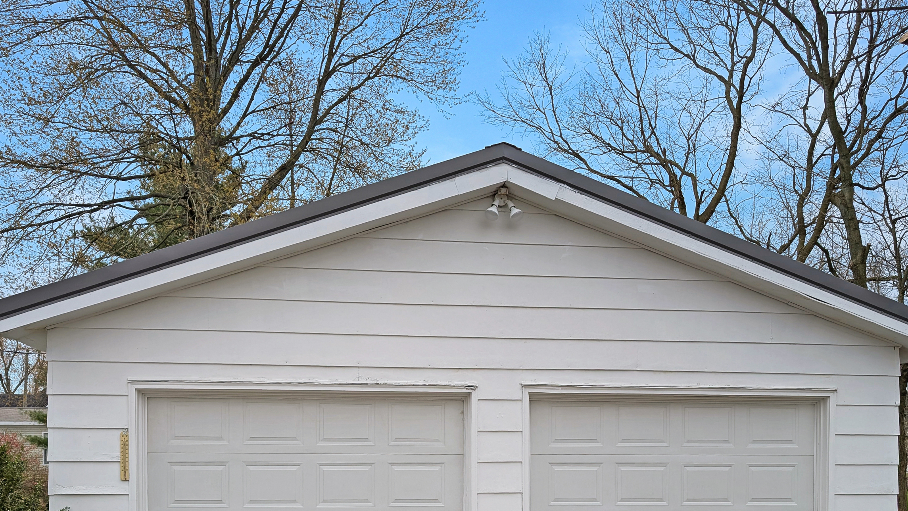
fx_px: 843
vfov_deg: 32.2
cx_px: 474
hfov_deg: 56.6
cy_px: 451
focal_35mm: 35
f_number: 1.68
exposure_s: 1/171
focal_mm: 6.9
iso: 21
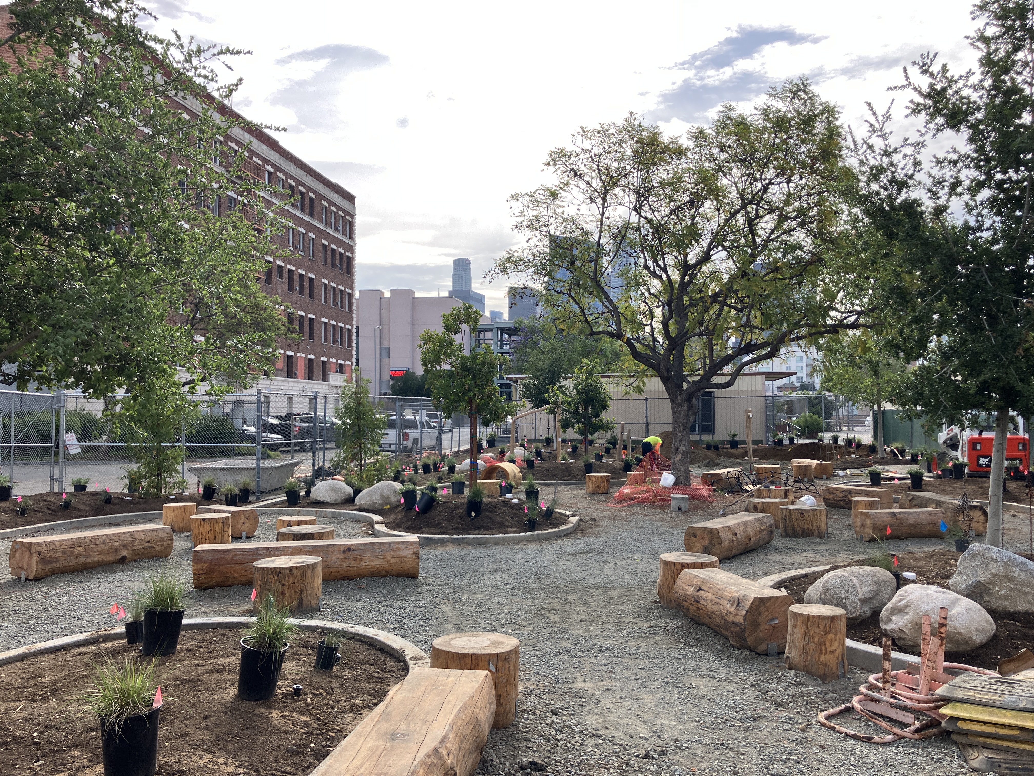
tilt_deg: +2.8
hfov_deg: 63.4
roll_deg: +0.2
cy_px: 388
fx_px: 836
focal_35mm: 28
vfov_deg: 49.7
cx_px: 517
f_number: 1.8
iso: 32
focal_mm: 3.99
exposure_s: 1/771
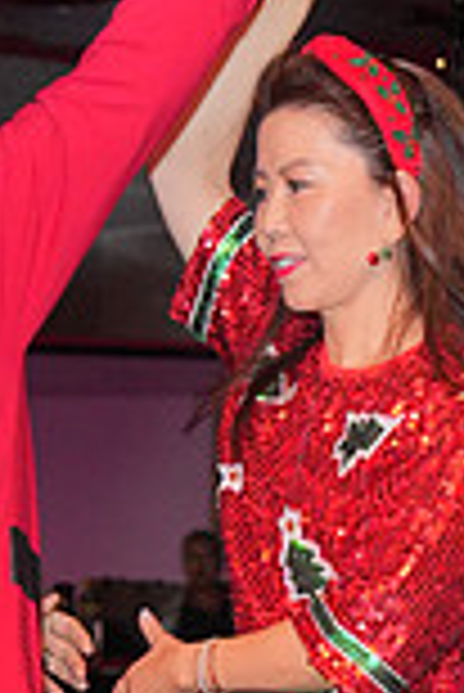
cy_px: 940
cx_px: 241
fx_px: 3916
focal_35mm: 203
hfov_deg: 6.8
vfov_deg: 9.9
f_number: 4
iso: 4000
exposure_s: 1/250
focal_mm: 54
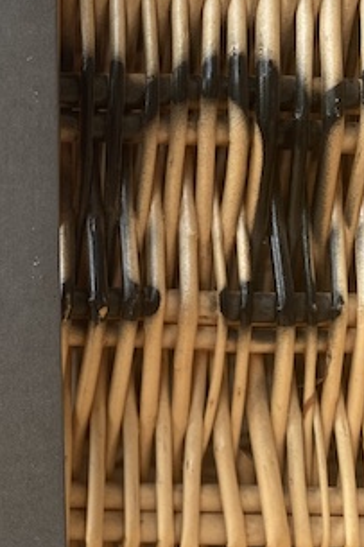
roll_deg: +0.9
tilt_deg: -7.7
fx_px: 1078
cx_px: -154
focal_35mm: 71
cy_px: 316
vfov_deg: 28.4
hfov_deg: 17.5
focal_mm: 4.25
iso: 64
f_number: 1.8
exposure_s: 1/122
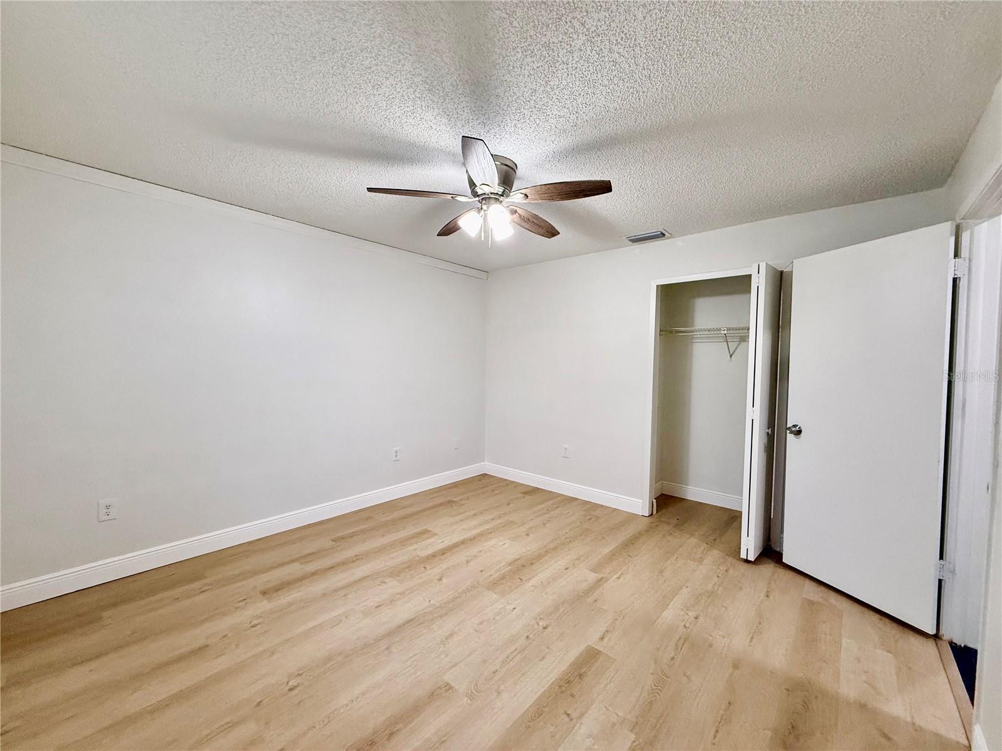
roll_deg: -0.8
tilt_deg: -1.7
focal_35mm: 14
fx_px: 405
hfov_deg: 102.1
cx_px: 501
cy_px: 376
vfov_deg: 85.7
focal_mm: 2.22
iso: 320
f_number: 2.2
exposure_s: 1/120
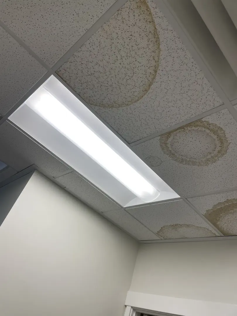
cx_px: 118
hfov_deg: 53.1
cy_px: 158
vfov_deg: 67.3
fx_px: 237
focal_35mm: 26
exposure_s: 1/199
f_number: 1.6
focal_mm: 4.2
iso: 64
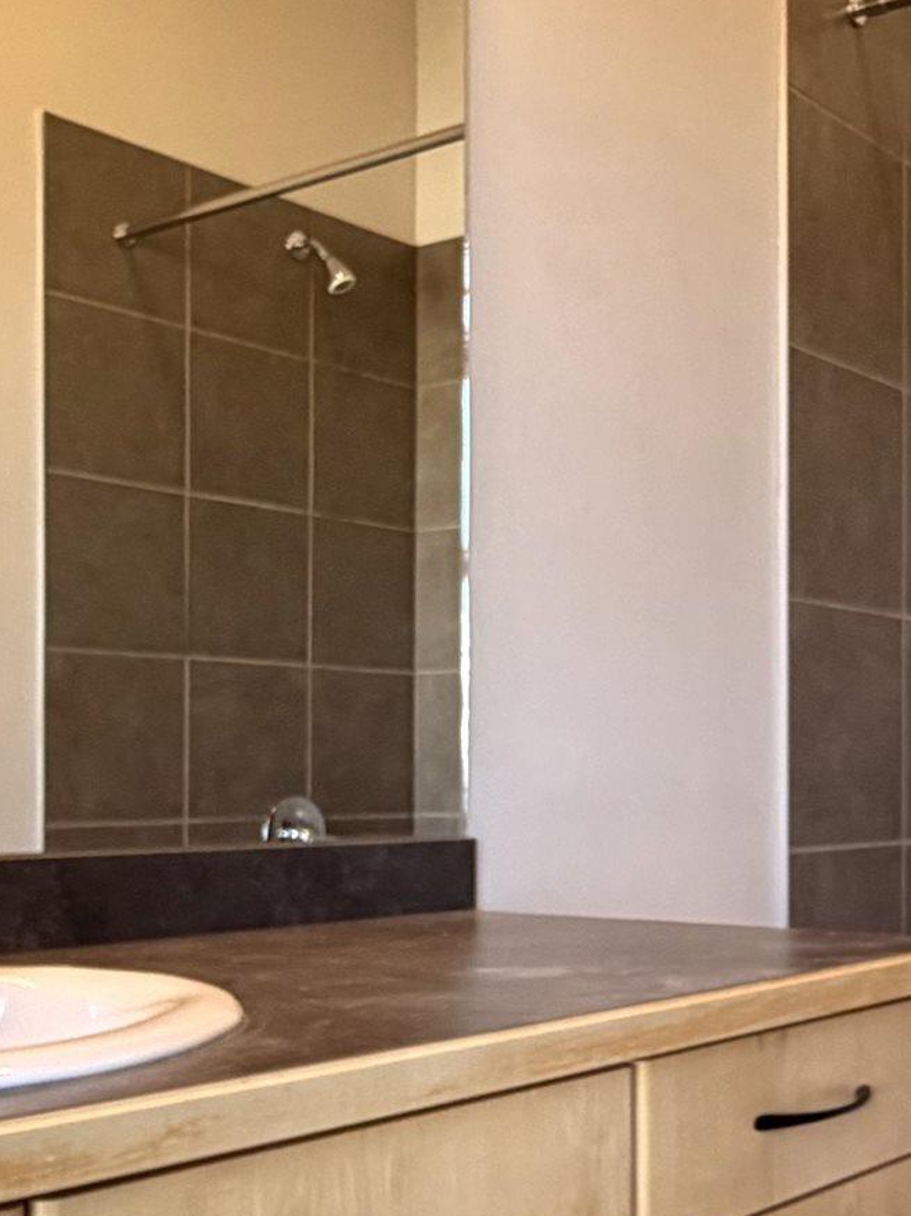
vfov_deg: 38.6
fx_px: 1720
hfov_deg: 29.2
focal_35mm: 49
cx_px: 688
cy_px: 791
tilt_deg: -0.5
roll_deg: -0.5
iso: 320
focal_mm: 2.22
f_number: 2.2
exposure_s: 1/120
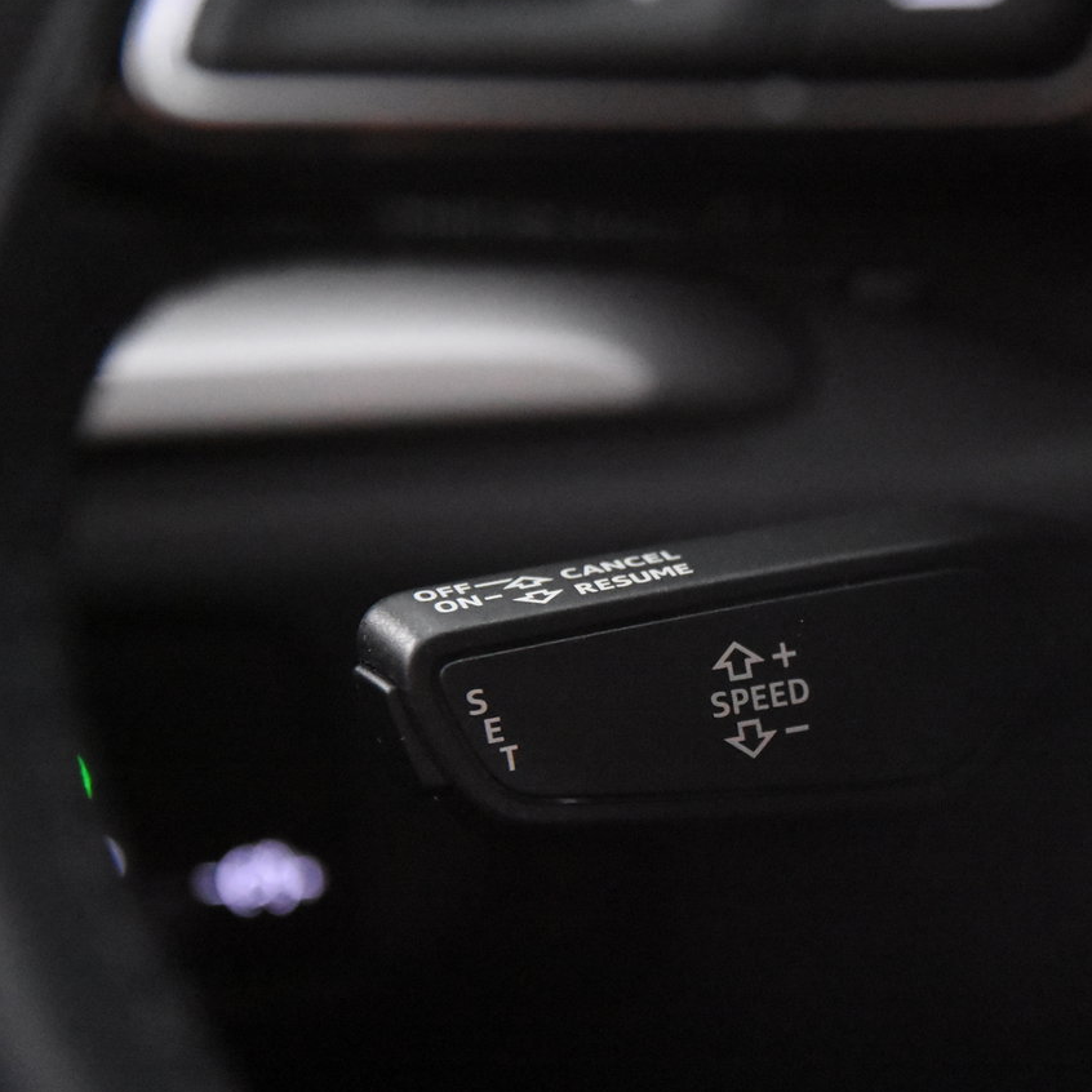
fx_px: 4818
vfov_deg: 12.9
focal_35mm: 135
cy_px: 545
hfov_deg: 12.9
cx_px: 825
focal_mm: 70
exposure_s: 1/50
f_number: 4
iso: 12800
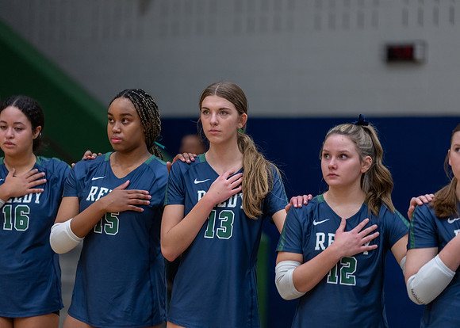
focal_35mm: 179
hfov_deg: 11.2
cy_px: 164
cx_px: 230
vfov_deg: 8.0
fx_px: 2340
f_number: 2.8
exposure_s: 1/320
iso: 1000
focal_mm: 171
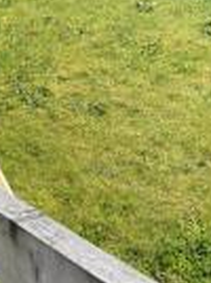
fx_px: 693
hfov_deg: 17.3
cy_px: -29
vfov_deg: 21.8
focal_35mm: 85
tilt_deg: -8.9
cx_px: 112
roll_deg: +0.3
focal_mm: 5.1
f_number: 1.6
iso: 32
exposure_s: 1/2433
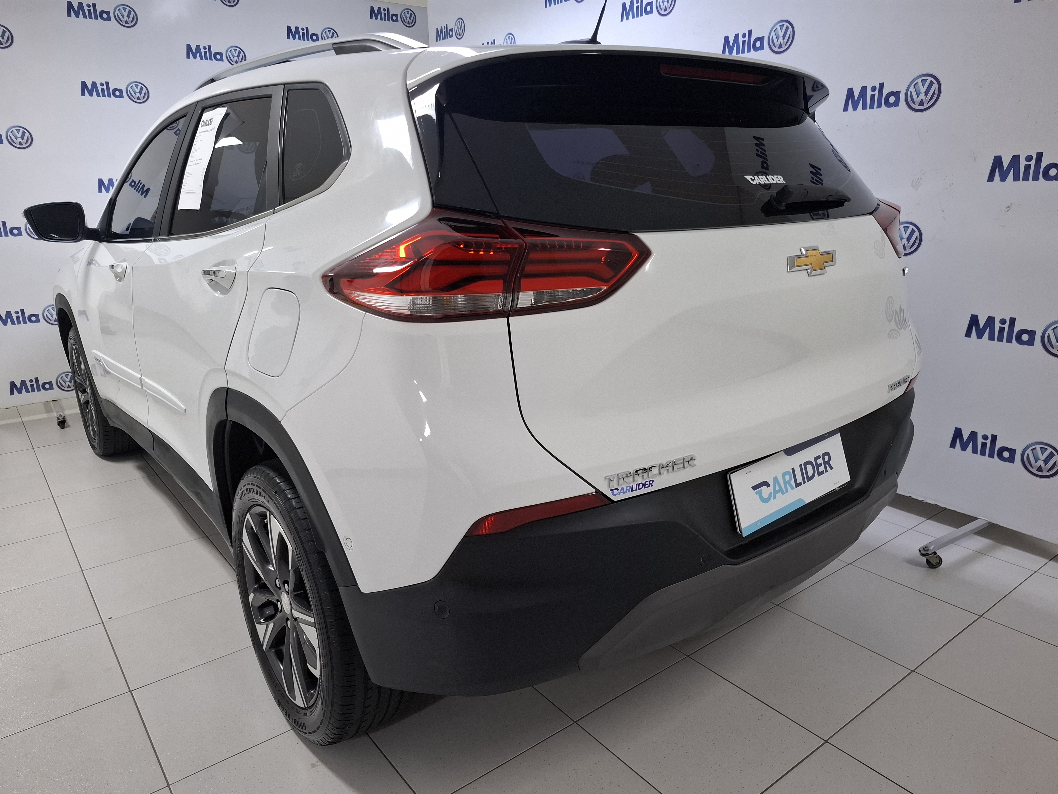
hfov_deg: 73.9
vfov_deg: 58.9
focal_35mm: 23
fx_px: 703
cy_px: 397
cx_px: 529
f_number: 1.8
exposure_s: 1/40
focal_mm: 5.54
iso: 320
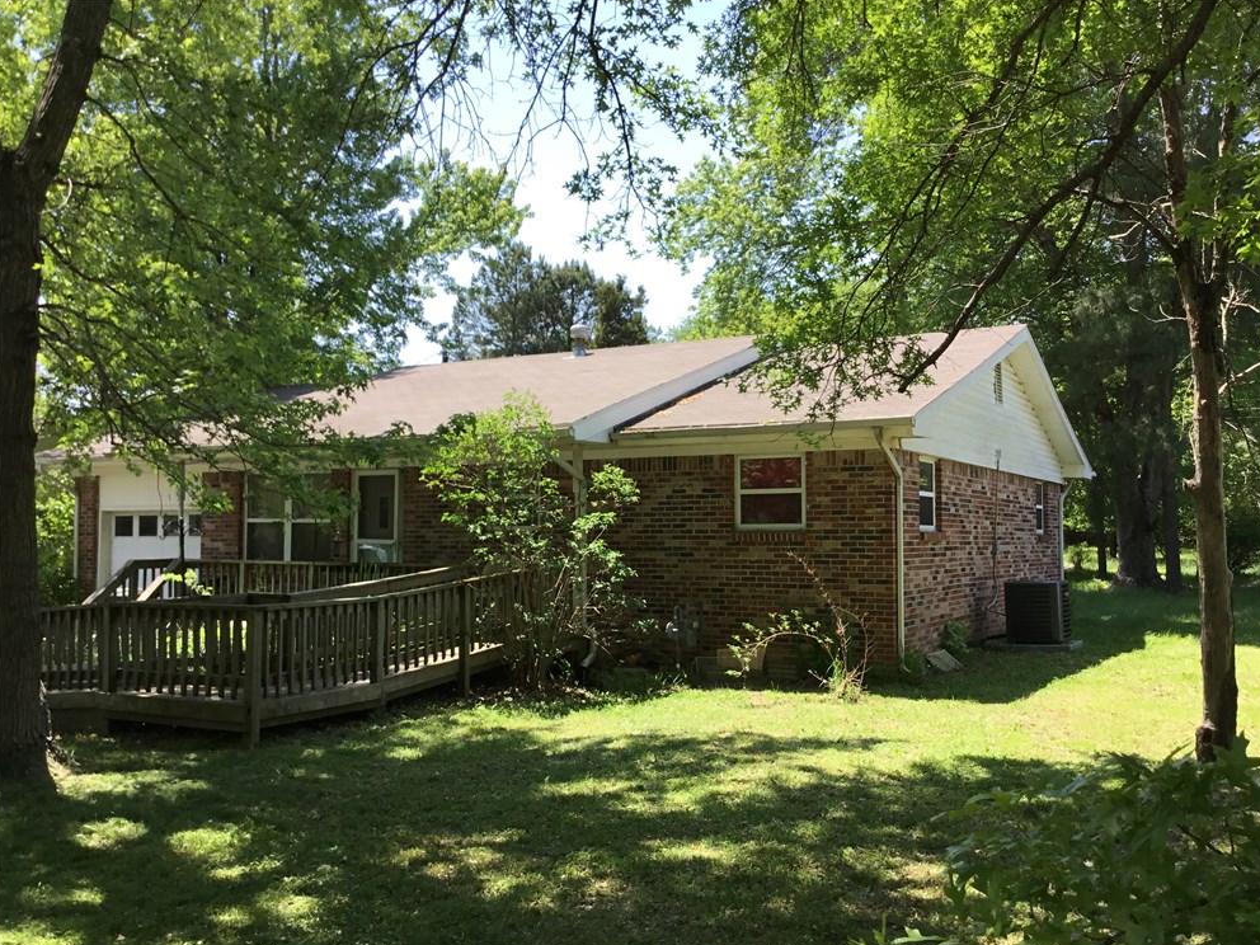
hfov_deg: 56.8
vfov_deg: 44.2
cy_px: 485
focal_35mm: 32
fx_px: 1165
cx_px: 644
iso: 25
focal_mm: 3.3
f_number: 2.4
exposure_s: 1/485
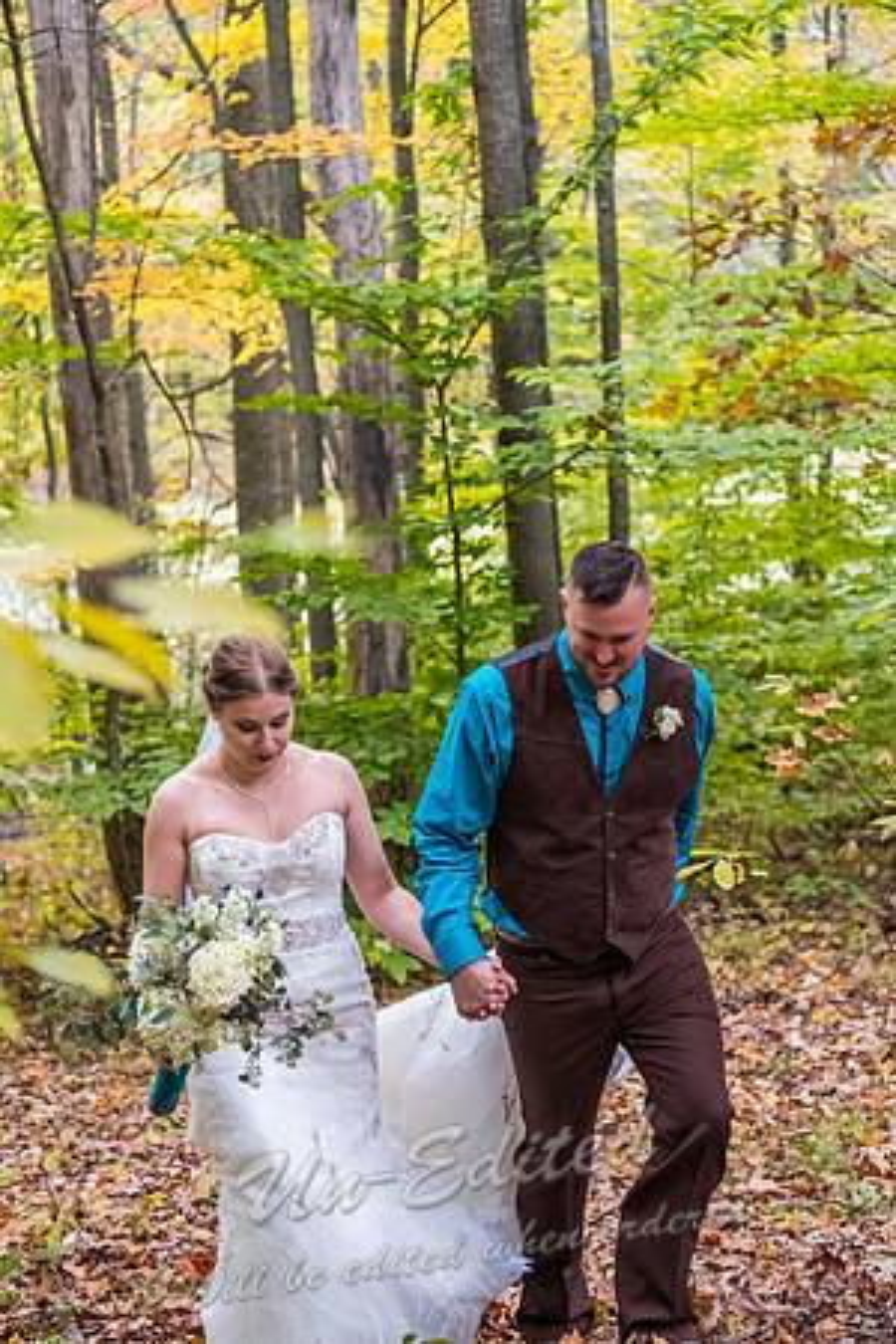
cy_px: 672
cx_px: 448
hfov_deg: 18.2
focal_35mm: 75
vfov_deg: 27.0
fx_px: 2800
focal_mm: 50
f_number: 2.8
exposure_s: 1/200
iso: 1600
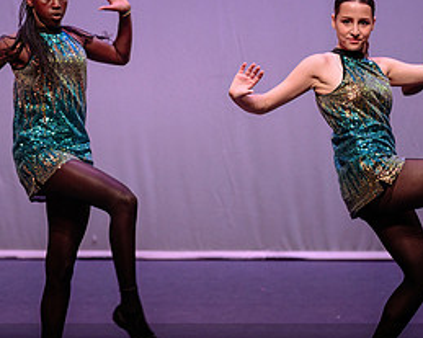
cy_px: 154
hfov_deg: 5.5
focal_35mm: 351
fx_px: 4393
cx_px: 172
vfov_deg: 4.4
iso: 1250
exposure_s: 1/400
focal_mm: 160
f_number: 3.5
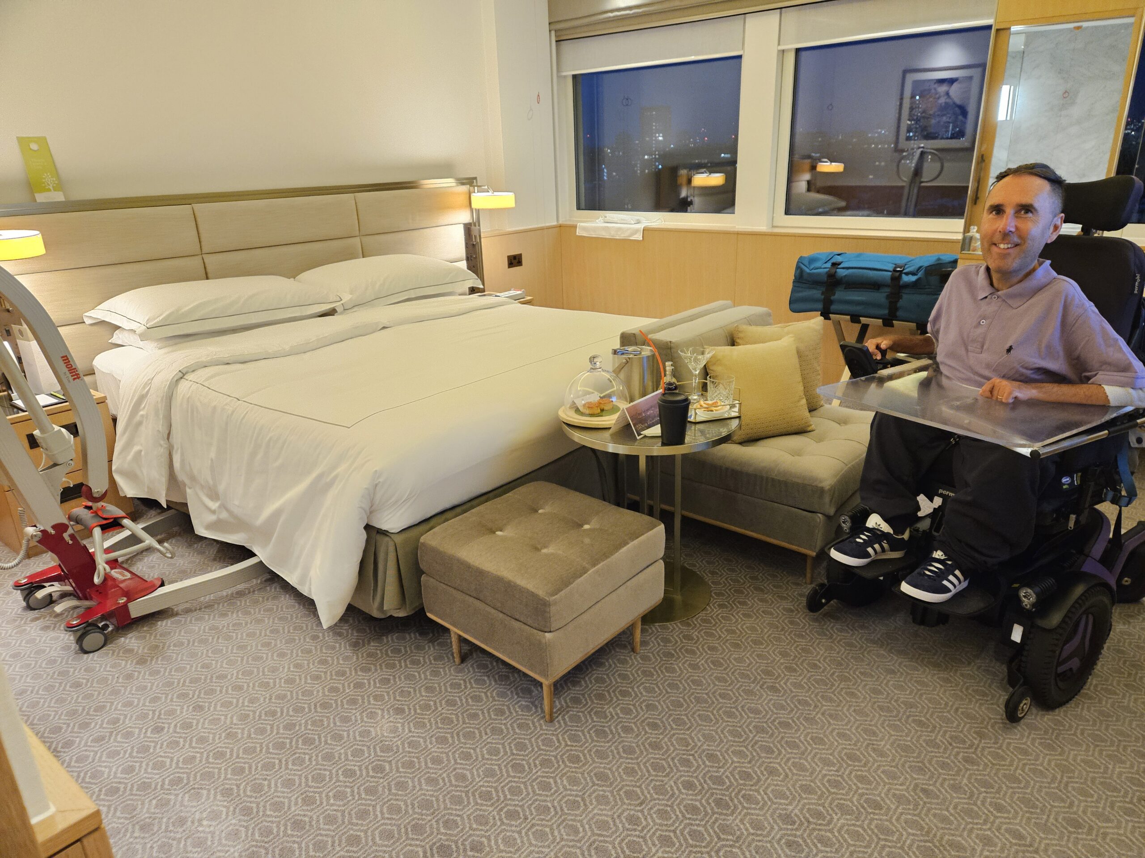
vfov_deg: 58.9
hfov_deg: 73.9
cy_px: 429
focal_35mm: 23
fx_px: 761
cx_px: 572
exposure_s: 1/100
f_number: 1.8
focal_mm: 5.4
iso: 1000
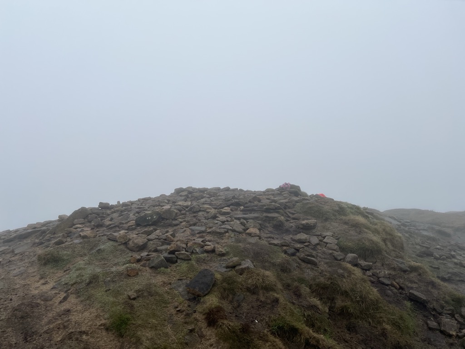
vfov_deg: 53.1
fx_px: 349
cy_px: 174
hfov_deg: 67.3
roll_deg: +2.1
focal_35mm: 26
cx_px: 232
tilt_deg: +0.2
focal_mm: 5.7
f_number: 1.5
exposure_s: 1/3571
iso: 50
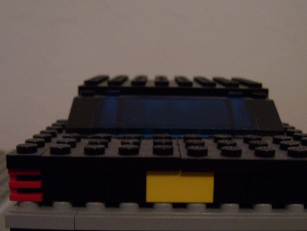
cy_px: 160
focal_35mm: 56
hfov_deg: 34.3
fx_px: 497
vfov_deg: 25.9
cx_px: 176
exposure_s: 1/8
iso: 160
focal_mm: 6
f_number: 2.7
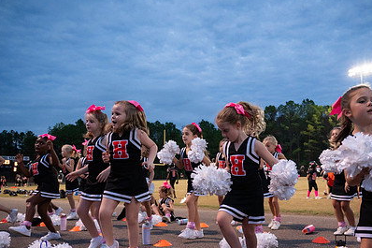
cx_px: 220
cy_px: 161
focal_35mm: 35
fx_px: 361
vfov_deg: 37.5
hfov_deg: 54.1
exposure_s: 1/400
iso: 3200
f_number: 4
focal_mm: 24
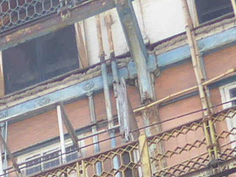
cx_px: -106
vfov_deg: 6.7
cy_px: 645
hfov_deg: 10.3
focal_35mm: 186
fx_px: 1268
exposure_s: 1/125
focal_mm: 4.3
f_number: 3.3
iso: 80
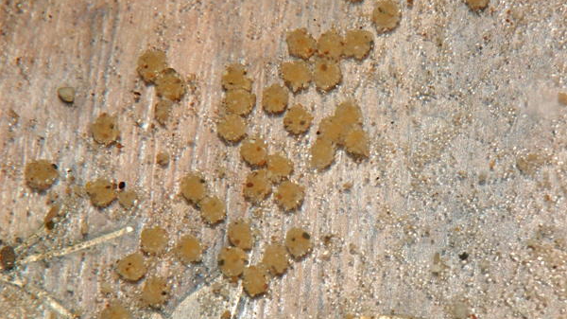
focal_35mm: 315
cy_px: 140
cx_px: 284
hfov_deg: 6.9
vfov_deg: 3.9
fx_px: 4734
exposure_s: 1/500
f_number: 18
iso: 200
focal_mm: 200
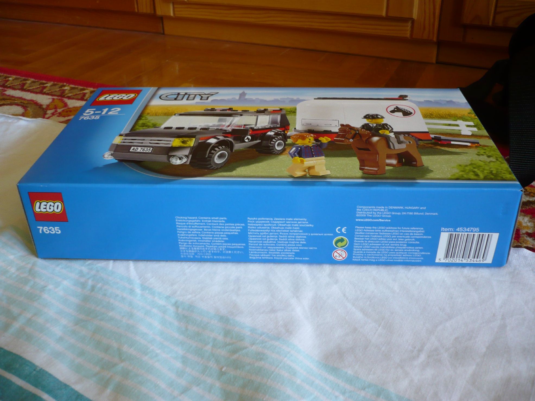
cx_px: 268
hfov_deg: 52.6
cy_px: 200
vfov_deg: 40.7
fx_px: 541
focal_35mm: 35
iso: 125
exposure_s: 1/30
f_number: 2.8
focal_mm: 5.8
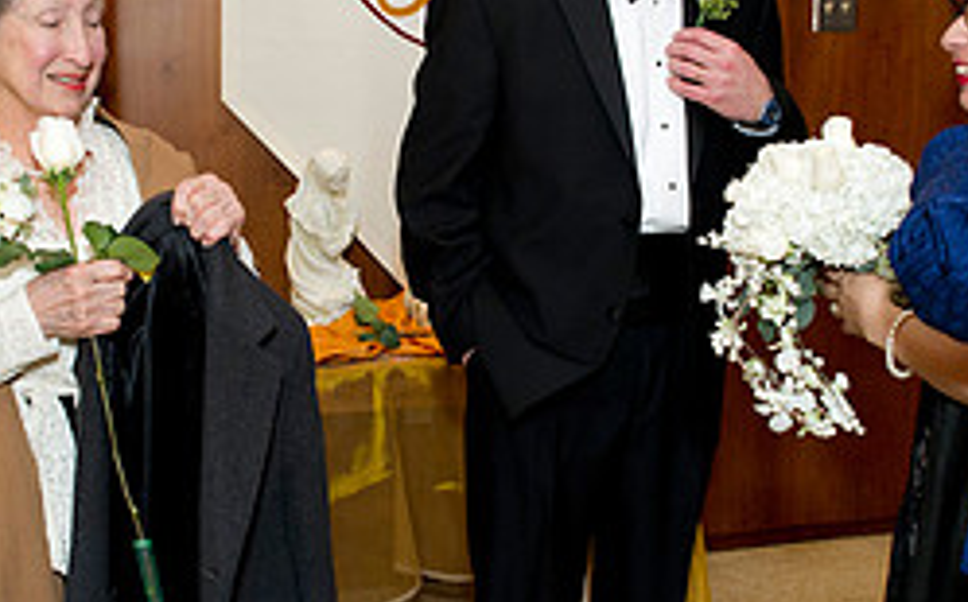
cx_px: 439
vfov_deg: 22.7
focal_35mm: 57
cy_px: 249
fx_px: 1502
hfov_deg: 35.7
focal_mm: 24
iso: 1600
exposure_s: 1/100
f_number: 5.6
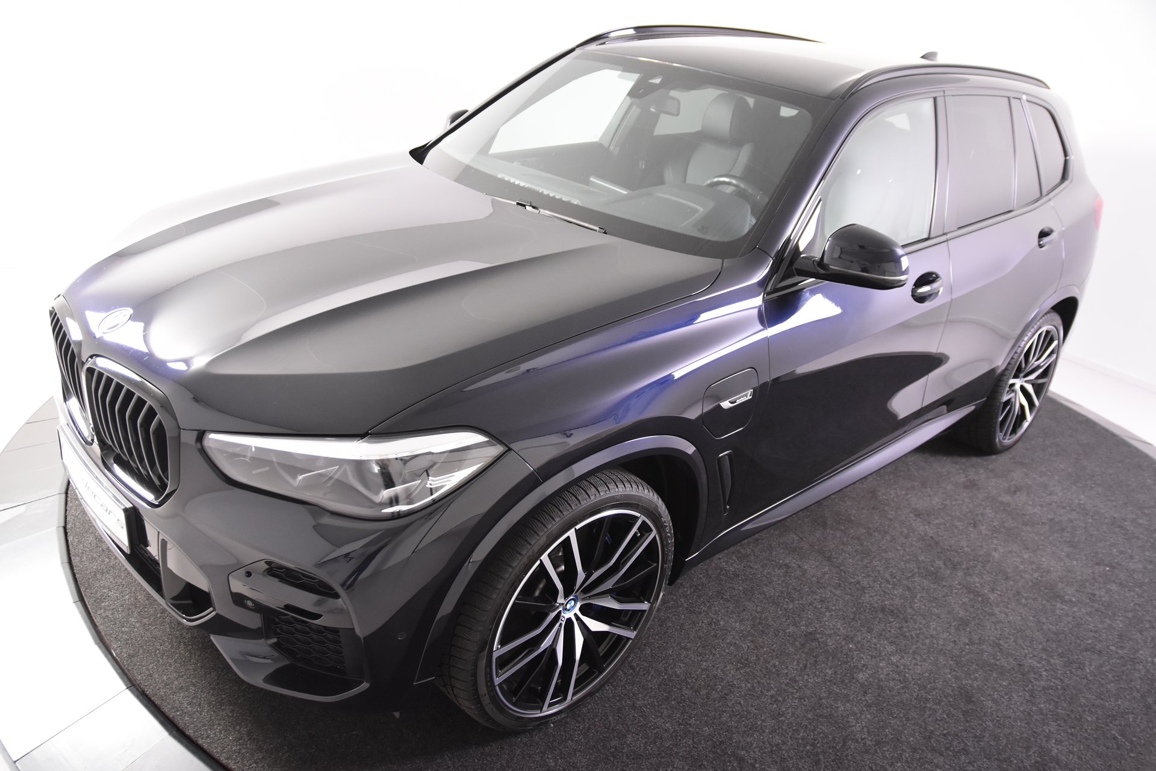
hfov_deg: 61.9
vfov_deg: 43.6
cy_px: 386
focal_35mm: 30
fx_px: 963
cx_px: 578
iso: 1600
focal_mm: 20
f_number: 3.2
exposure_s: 1/40
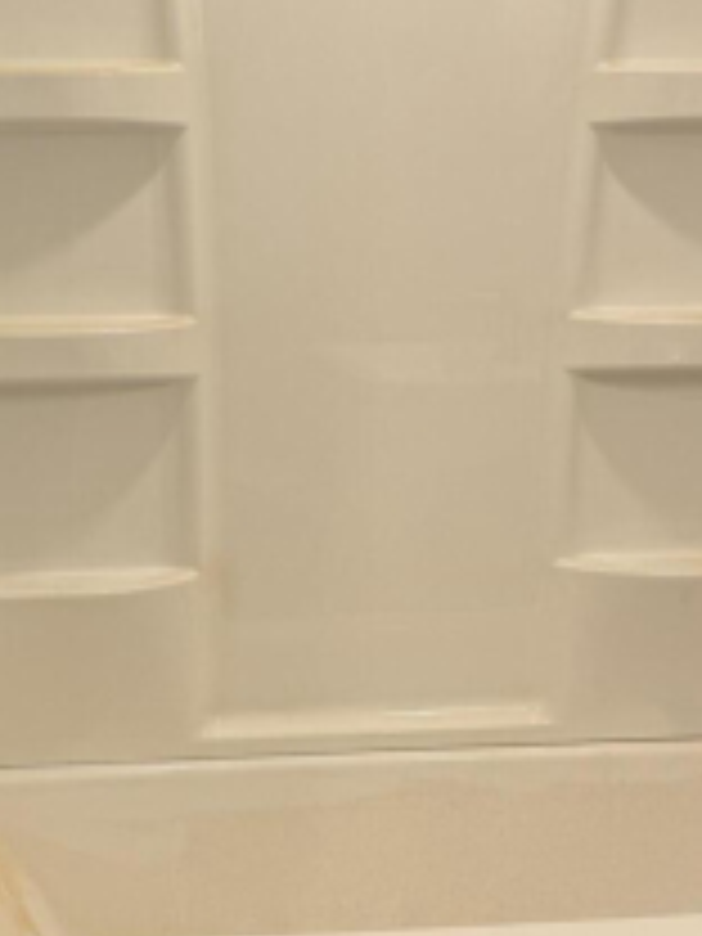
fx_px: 2082
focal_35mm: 77
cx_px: 184
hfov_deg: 19.0
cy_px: 430
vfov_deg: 25.3
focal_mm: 6.76
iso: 64
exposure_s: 1/120
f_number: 1.78
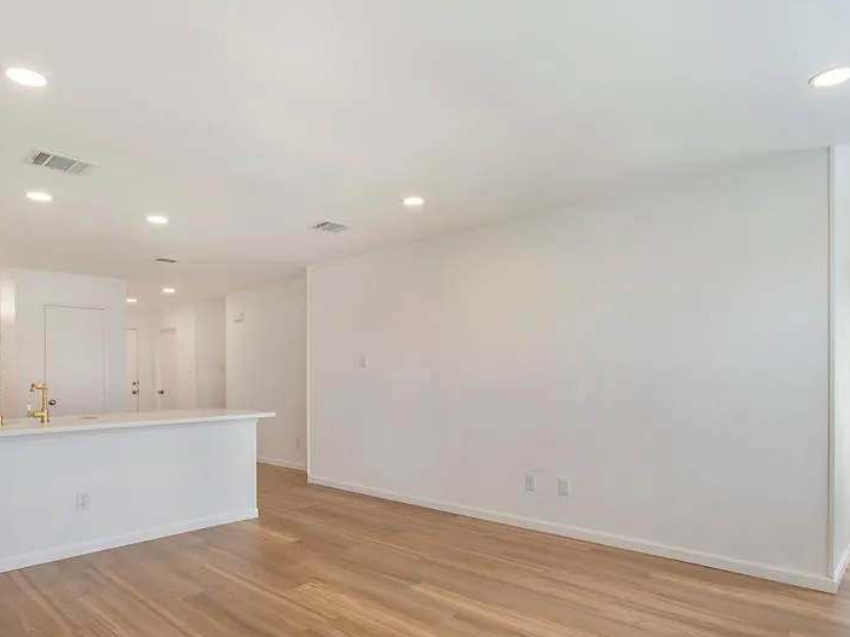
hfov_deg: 78.9
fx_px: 516
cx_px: 401
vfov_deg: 63.0
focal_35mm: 21
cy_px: 376
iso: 100
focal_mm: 10
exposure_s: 1/30
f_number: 8
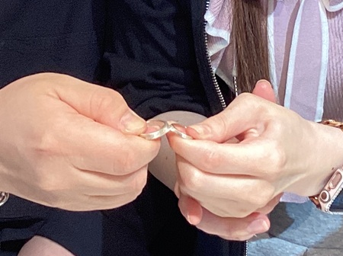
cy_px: 128
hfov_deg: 58.4
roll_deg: -0.1
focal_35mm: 31
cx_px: 172
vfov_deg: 45.3
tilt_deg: -20.6
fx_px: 307
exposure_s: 1/60
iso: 80
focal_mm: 3.3
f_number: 2.4
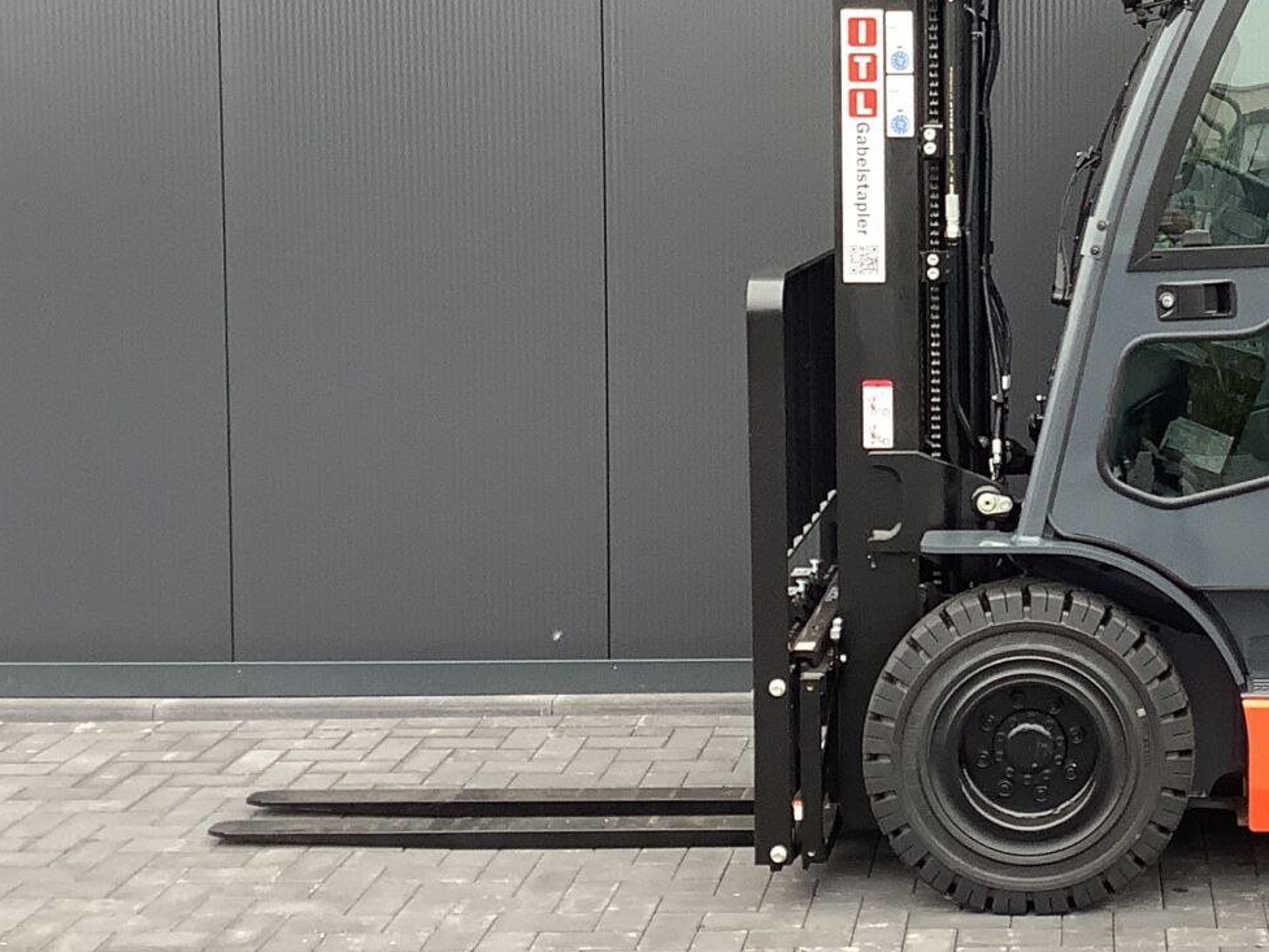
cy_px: 256
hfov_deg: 28.7
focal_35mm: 65
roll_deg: -0.2
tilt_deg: -3.5
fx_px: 2383
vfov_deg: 22.4
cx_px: 1137
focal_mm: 3.3
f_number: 2.4
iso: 50
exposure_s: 1/120
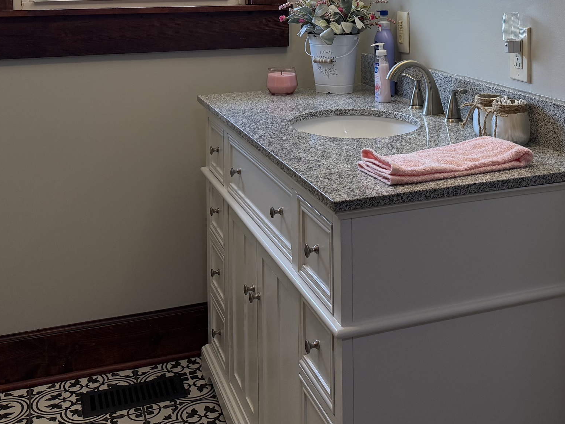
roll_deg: +1.2
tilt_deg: -1.0
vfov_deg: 28.6
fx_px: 783
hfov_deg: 39.1
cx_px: 390
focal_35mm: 48
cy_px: 9
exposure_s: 1/211
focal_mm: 6.76
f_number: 1.78
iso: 160
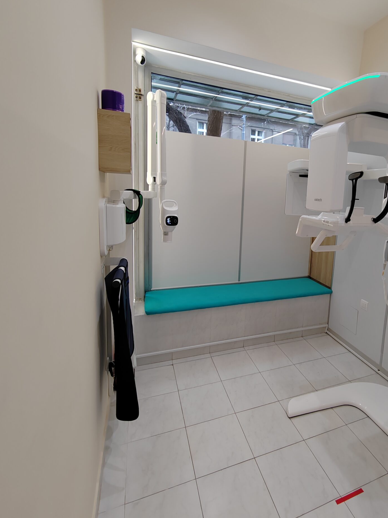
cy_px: 227
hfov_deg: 69.8
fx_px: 269
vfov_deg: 87.3
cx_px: 254
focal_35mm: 18
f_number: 2.2
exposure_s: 1/50
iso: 200
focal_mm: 2.16
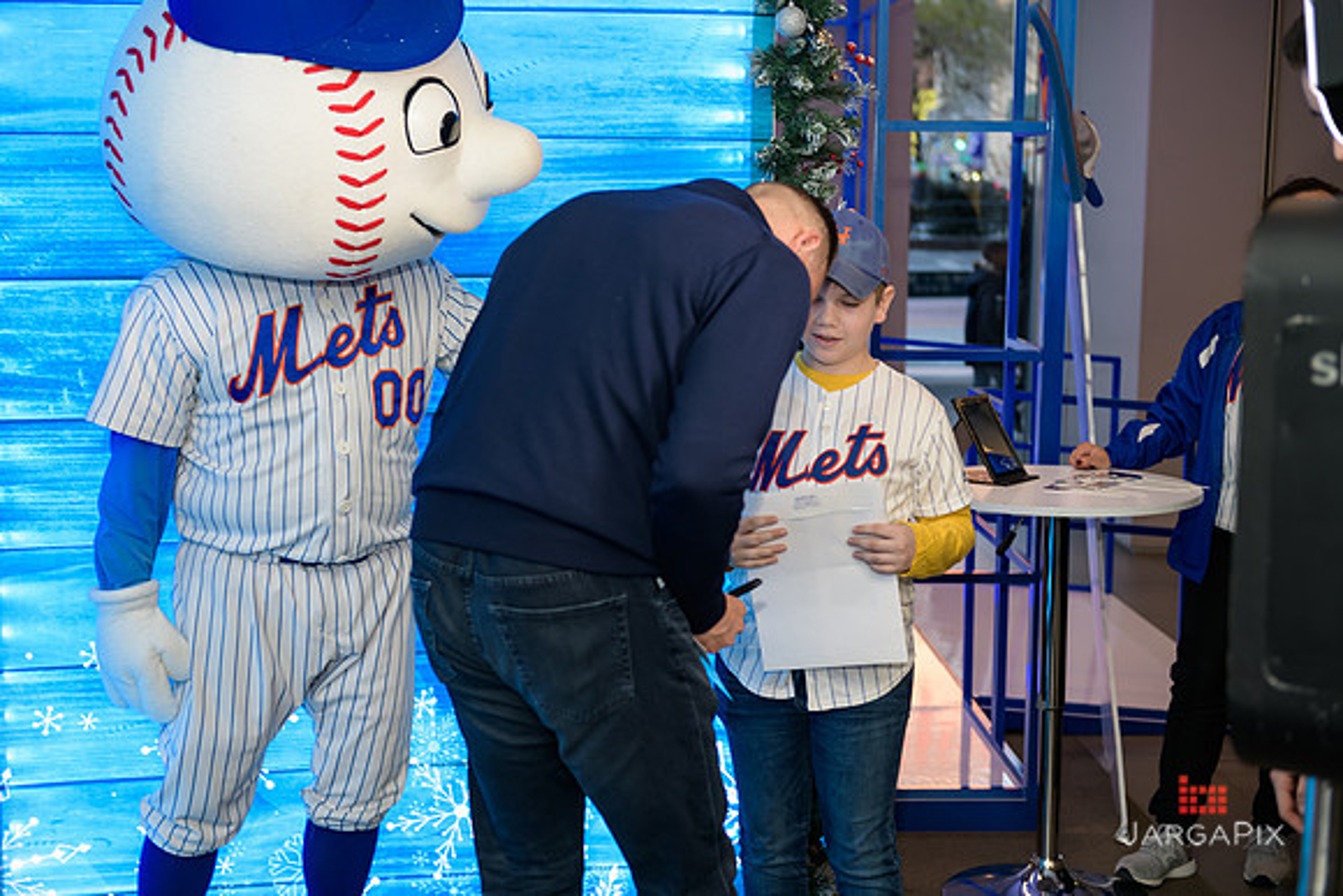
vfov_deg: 26.0
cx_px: 672
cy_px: 448
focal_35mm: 52
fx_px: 1940
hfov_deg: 38.2
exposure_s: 1/125
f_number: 3.2
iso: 400
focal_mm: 52
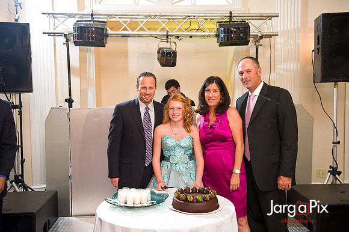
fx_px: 368
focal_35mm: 38
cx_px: 174
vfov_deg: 35.0
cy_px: 116
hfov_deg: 50.7
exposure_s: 1/125
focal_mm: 38
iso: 1600
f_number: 3.2
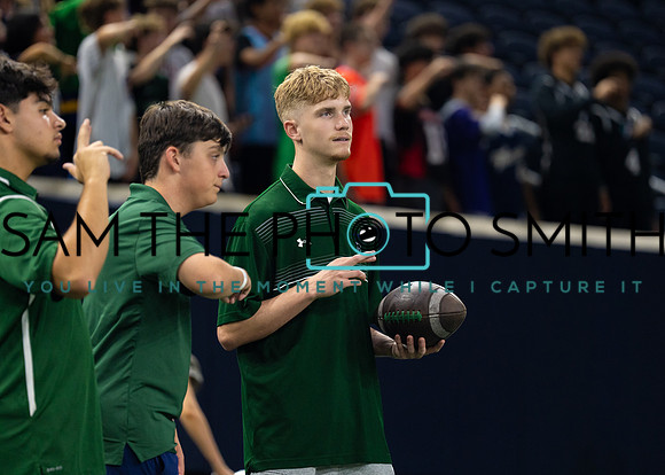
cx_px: 334
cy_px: 211
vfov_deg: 7.0
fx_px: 3871
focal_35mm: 205
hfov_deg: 9.8
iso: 1600
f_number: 2.8
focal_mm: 175
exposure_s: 1/500
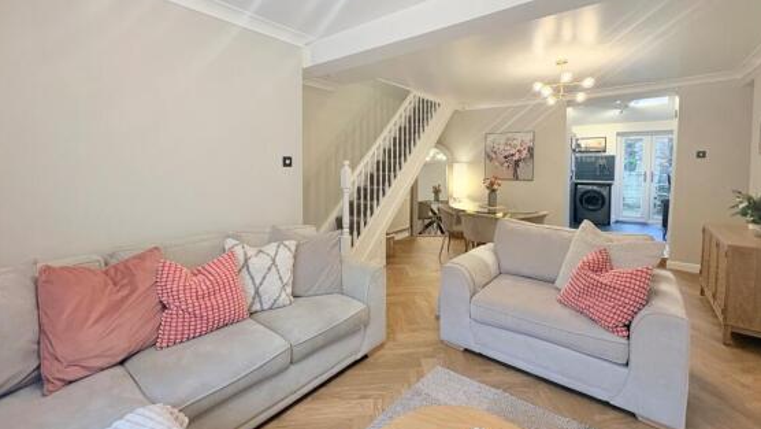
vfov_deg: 66.7
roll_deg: -0.1
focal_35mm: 16
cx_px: 387
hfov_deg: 99.4
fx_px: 323
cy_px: 179
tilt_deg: -2.1
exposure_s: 1/100
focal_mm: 2.22
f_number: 2.2
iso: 320
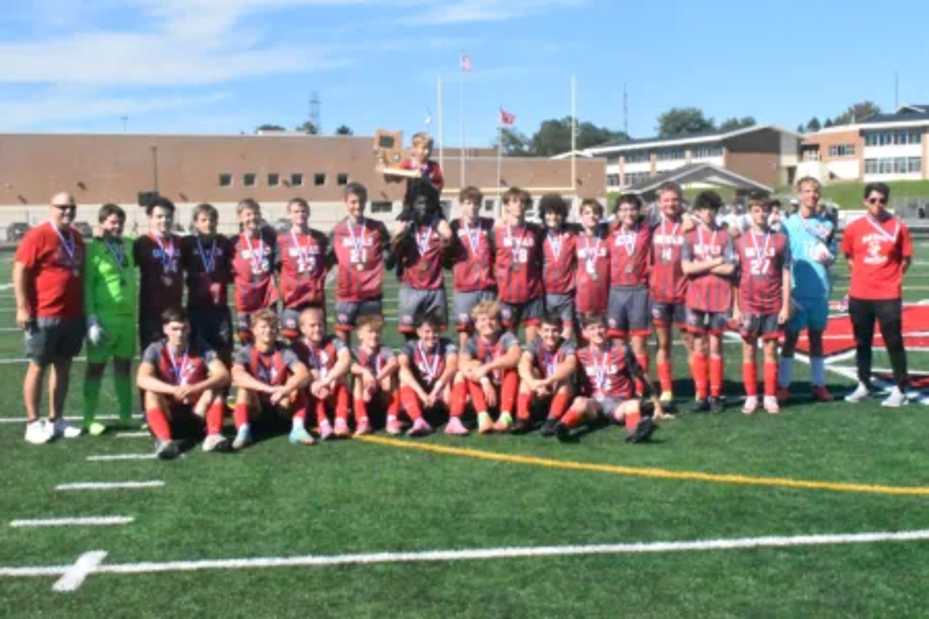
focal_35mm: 48
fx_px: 1239
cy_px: 310
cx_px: 464
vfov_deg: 28.1
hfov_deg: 41.1
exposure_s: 1/4000
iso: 25600
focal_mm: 32
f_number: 29
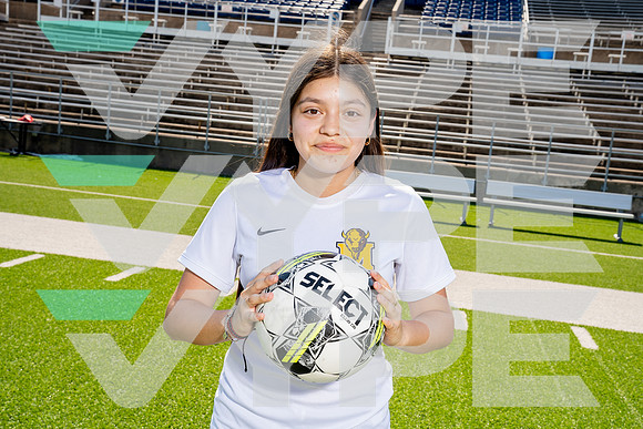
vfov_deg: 31.2
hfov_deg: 45.4
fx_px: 768
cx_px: 322
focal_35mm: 43
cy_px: 214
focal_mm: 43
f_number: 11
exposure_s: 1/250
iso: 320
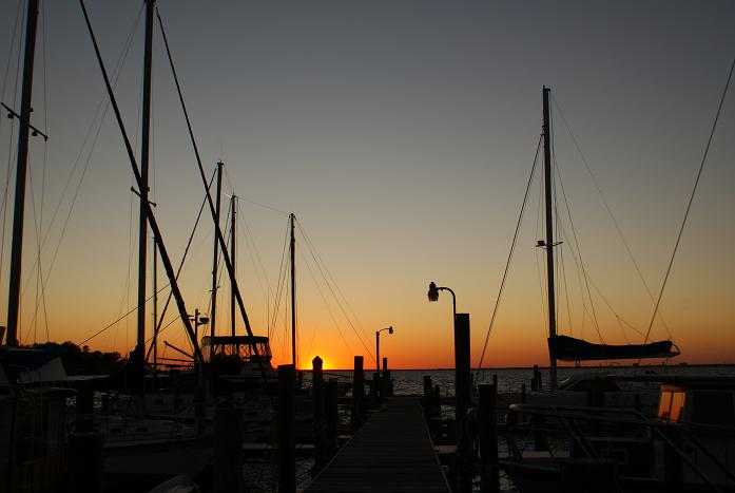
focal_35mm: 39
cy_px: 246
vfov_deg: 34.3
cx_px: 368
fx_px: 797
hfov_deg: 49.5
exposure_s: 1/100
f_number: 8
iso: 100
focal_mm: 26
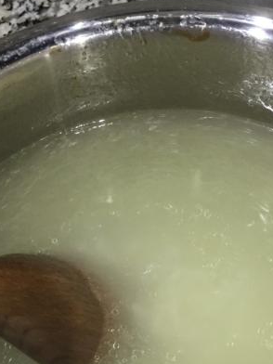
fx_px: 715
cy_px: 294
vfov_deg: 27.9
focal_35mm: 68
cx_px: 166
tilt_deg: -61.8
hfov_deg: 21.6
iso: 320
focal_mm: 4.15
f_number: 2.2
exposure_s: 1/33
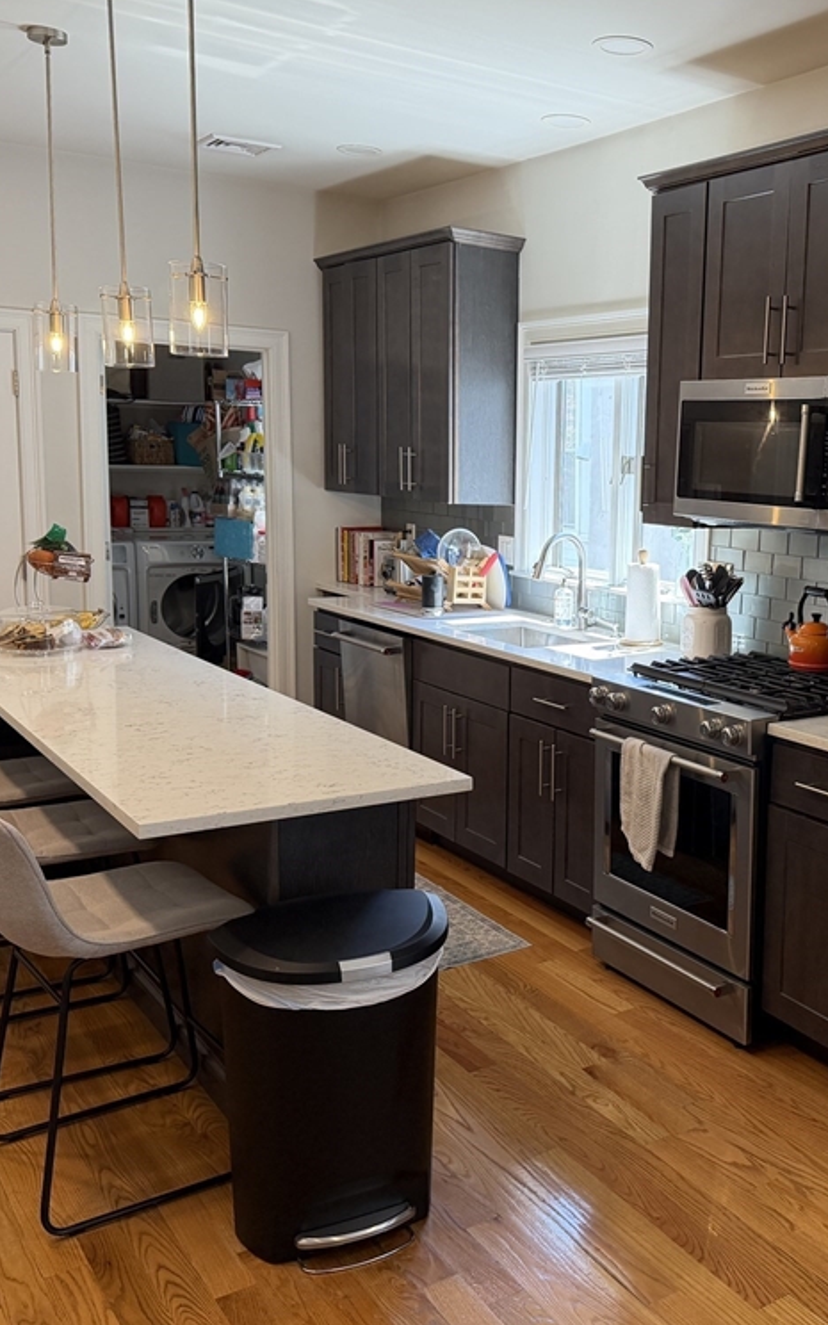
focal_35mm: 35
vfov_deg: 55.3
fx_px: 1264
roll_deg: -0.6
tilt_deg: -8.9
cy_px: 646
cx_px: 682
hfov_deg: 34.9
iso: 200
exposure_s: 1/188
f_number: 1.78
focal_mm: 6.76
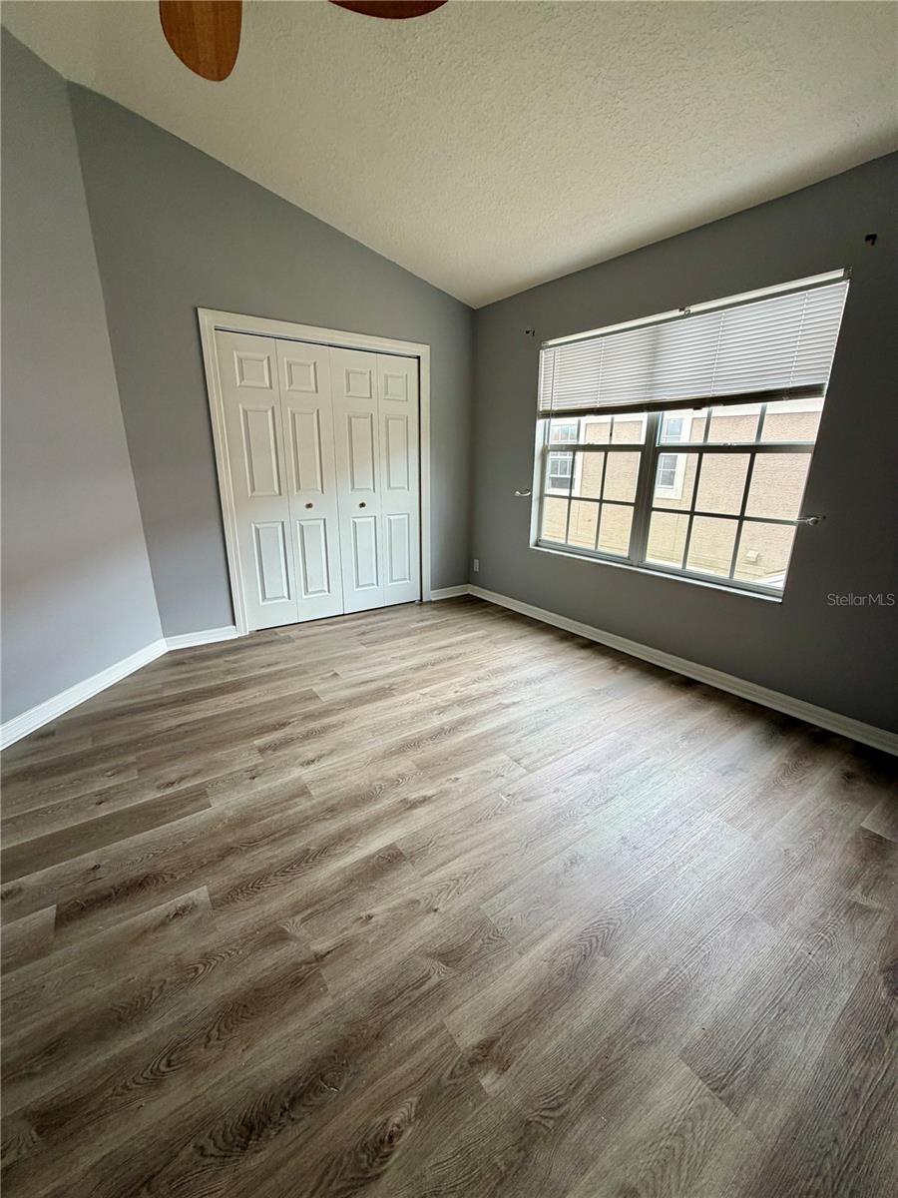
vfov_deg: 102.1
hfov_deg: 85.7
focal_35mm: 14
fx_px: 484
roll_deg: -0.5
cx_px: 449
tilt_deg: -15.1
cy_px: 599
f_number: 2.2
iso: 100
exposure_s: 1/121
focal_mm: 2.22
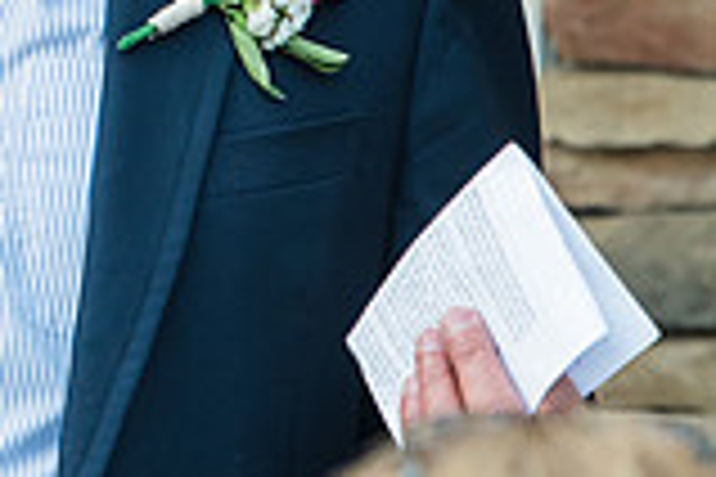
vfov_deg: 1.6
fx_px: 17401
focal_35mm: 875
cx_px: -9
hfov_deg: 2.4
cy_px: -155
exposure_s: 1/250
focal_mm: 160
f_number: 3.2
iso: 400
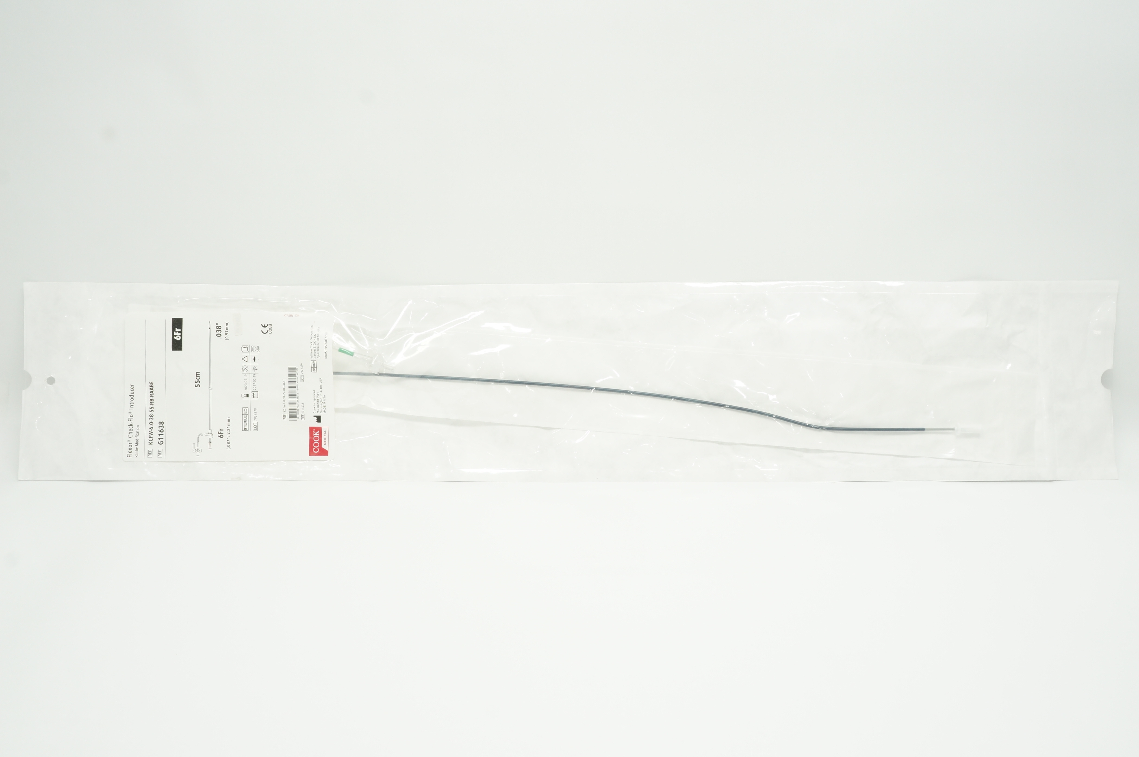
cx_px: 570
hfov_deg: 55.2
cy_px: 378
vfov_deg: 38.3
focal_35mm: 34
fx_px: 1090
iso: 400
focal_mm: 23
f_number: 11
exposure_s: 1/15
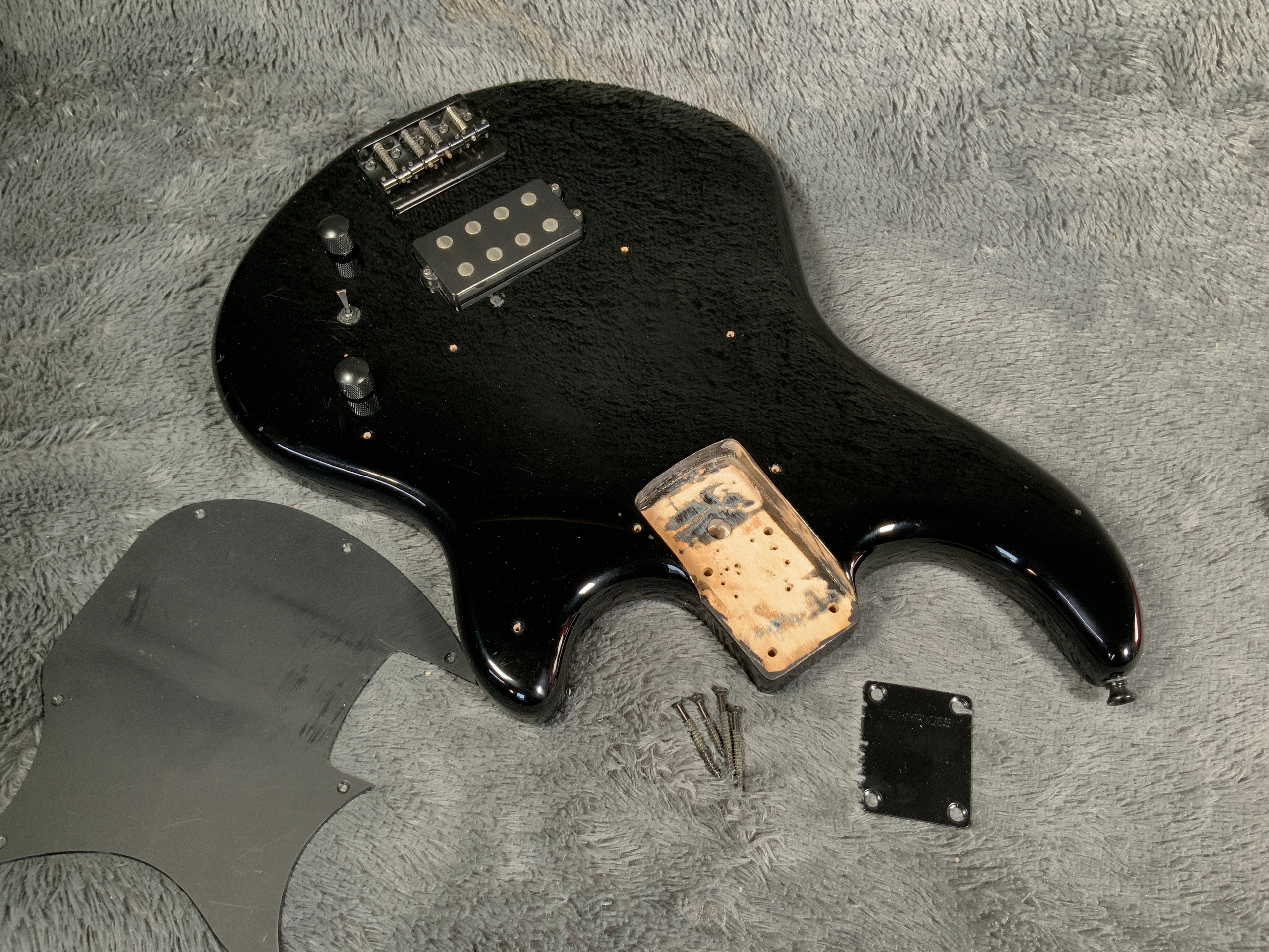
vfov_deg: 48.2
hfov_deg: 61.7
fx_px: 1063
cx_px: 634
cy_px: 476
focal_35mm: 29
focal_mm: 3
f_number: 1.8
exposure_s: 1/62
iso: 64
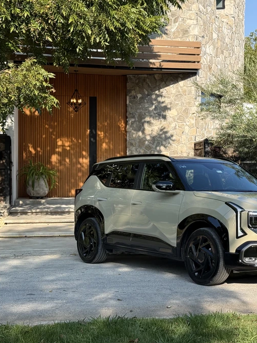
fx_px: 643
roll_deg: -0.3
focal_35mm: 65
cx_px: 217
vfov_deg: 29.8
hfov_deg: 22.2
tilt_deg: -0.5
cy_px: 170
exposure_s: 1/2088
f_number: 1.78
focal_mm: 6.76
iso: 64
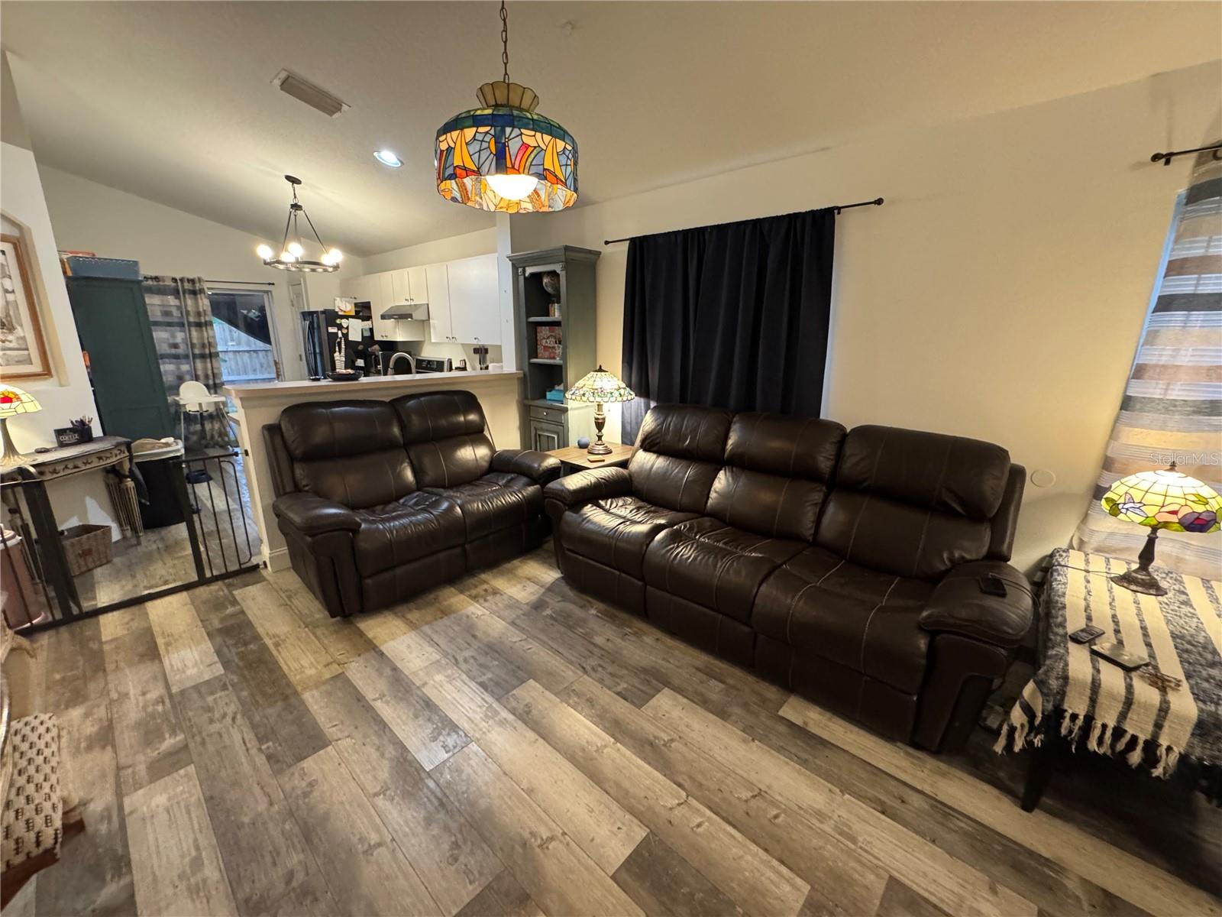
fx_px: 494
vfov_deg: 85.7
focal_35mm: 14
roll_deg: -0.7
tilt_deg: -16.0
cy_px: 458
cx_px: 611
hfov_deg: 102.1
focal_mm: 2.22
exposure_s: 1/60
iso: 800
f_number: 2.2
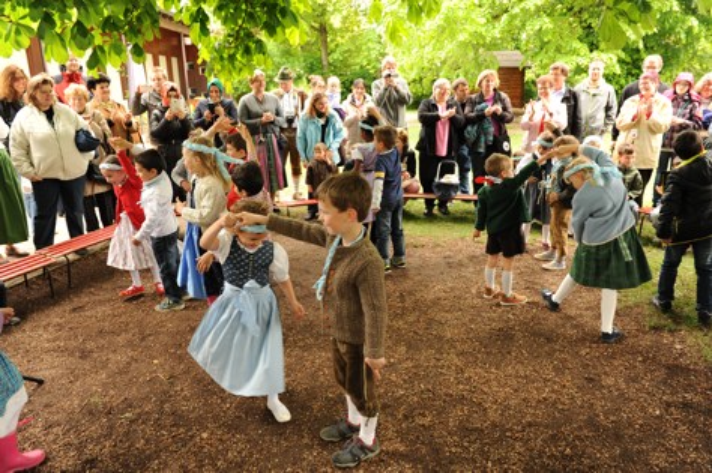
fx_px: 533
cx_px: 356
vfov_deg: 47.8
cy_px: 236
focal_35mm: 27
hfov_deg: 67.4
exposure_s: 1/100
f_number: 5
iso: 800
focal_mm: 27
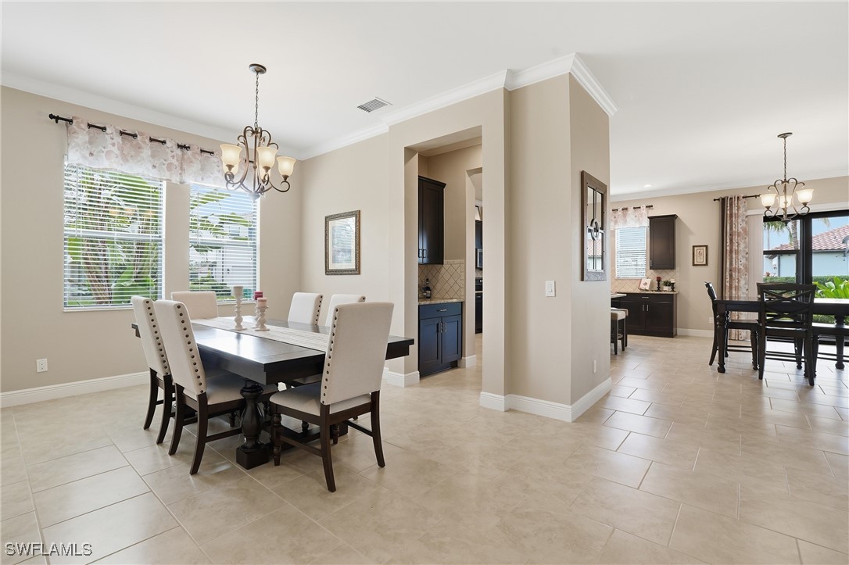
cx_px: 424
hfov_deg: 96.8
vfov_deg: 73.7
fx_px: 377
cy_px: 282
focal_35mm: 16
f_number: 9
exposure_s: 1/60
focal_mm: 16
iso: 400
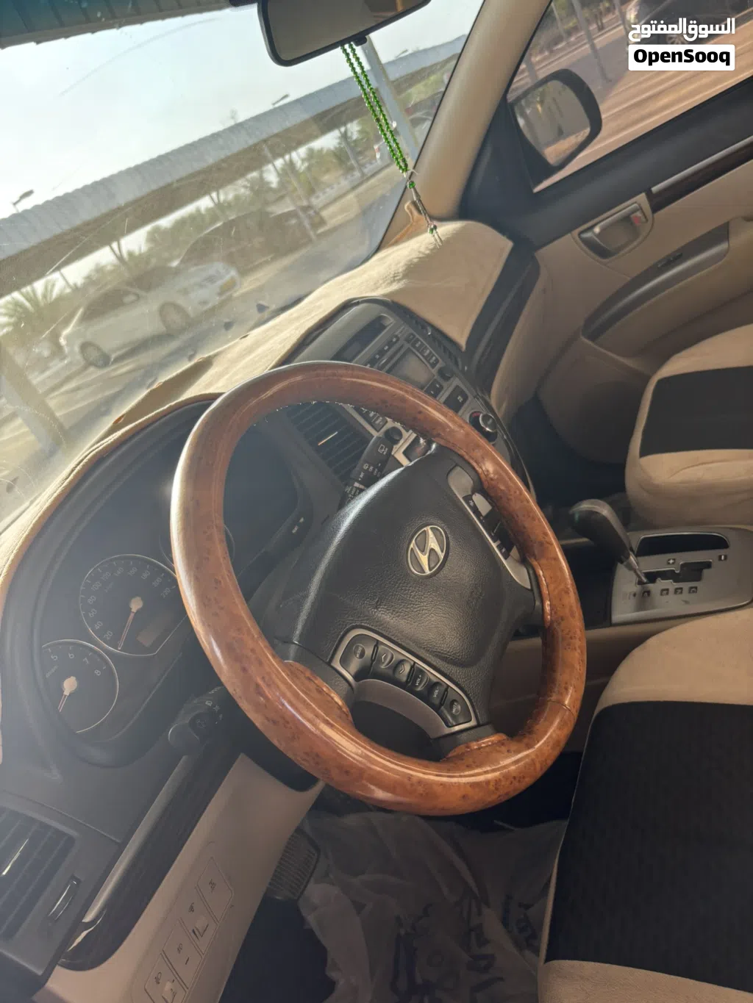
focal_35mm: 26
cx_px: 376
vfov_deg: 67.3
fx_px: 754
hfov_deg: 53.1
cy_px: 502
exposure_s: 1/288
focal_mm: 5.96
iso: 50
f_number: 1.6
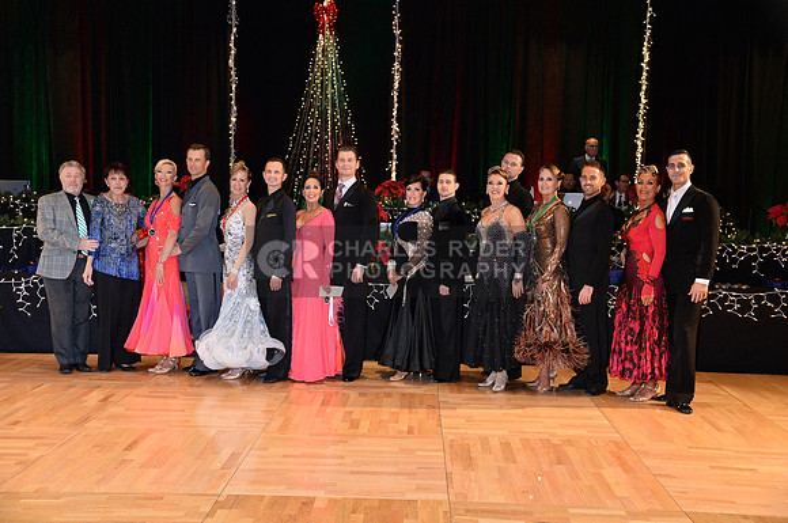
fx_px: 831
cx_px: 394
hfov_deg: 50.8
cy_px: 262
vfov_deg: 35.0
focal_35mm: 38
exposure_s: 1/250
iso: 2500
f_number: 4.5
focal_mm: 38
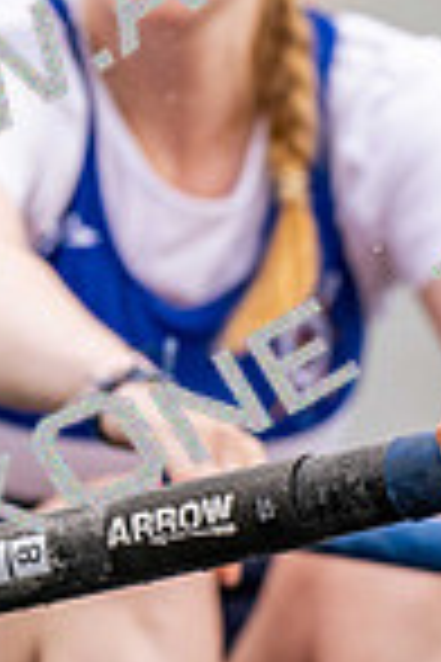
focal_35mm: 2371
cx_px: 225
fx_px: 43564
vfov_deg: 0.9
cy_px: 286
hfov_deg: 0.6
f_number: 4
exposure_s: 1/2500
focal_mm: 600
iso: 800
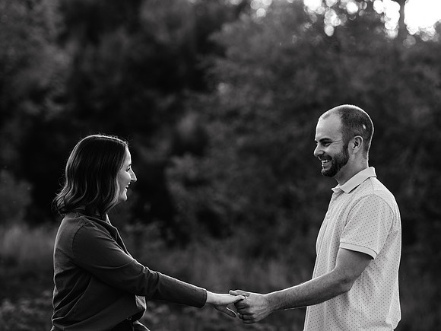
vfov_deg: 9.6
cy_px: 166
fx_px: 1972
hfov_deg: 12.8
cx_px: 220
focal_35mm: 155
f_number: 4
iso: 160
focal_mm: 143
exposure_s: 1/160
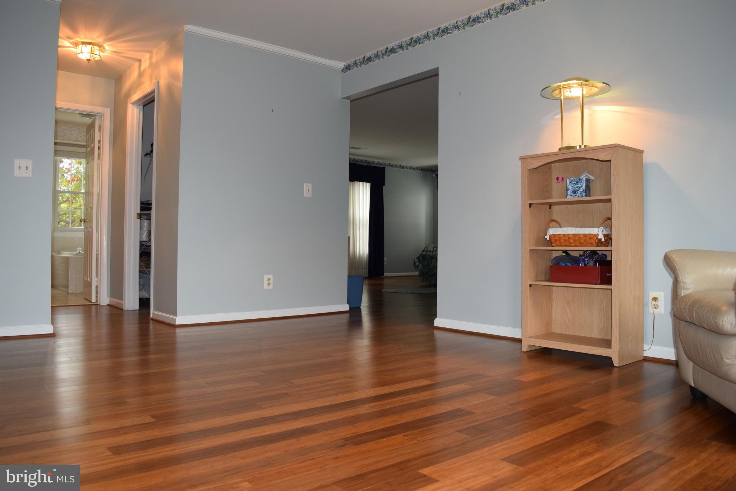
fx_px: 552
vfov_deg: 47.9
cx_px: 368
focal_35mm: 27
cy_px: 246
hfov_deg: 67.4
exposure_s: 1/100
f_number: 5
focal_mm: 18
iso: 800
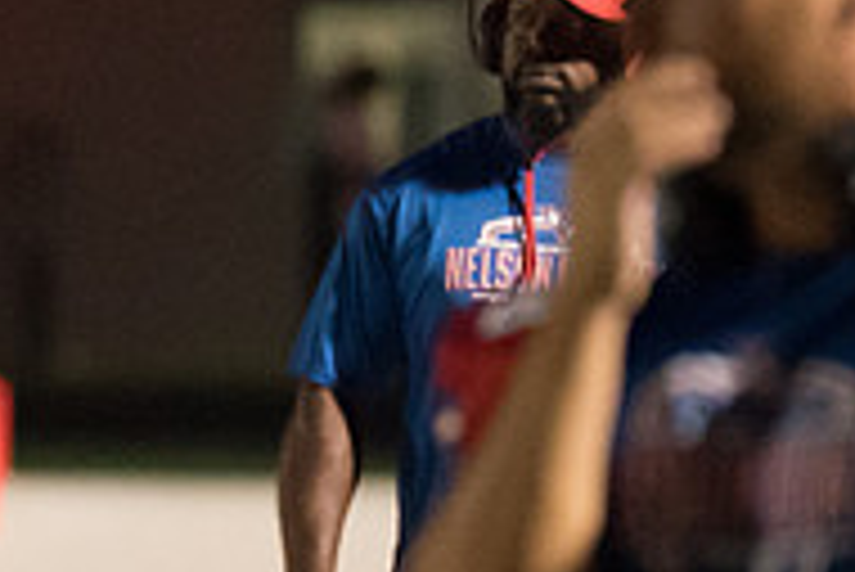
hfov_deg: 2.2
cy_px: 320
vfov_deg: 1.4
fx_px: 22745
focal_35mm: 957
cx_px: -349
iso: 12800
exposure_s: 1/1250
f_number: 2.8
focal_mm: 200
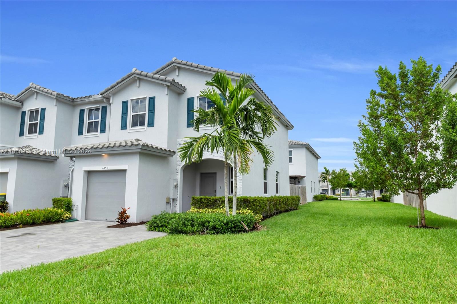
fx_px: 279
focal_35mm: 22
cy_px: 152
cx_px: 228
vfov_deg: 57.2
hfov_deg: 78.6
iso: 100
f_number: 9
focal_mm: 15
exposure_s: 1/100
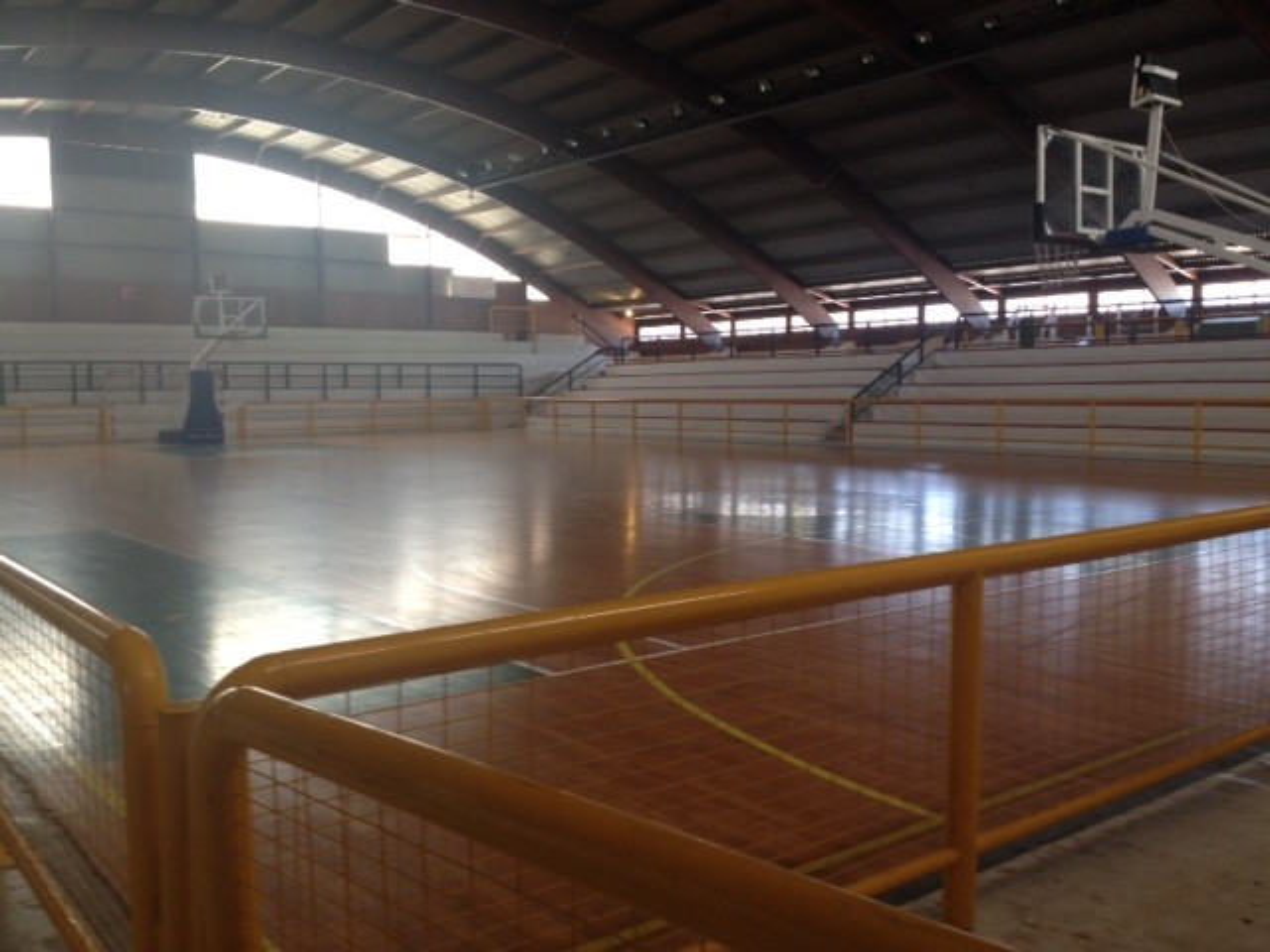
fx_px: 1284
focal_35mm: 35
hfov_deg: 52.6
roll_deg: +0.8
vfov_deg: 40.7
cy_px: 476
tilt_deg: -6.6
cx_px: 635
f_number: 2.4
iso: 80
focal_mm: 4.28
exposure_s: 1/20
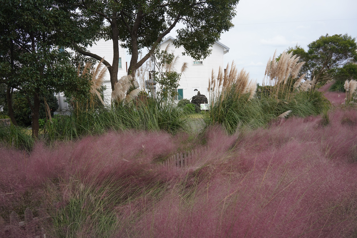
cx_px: 178
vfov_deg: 37.9
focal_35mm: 35
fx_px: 347
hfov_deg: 54.4
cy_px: 119
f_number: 11
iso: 400
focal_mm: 35
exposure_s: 1/100
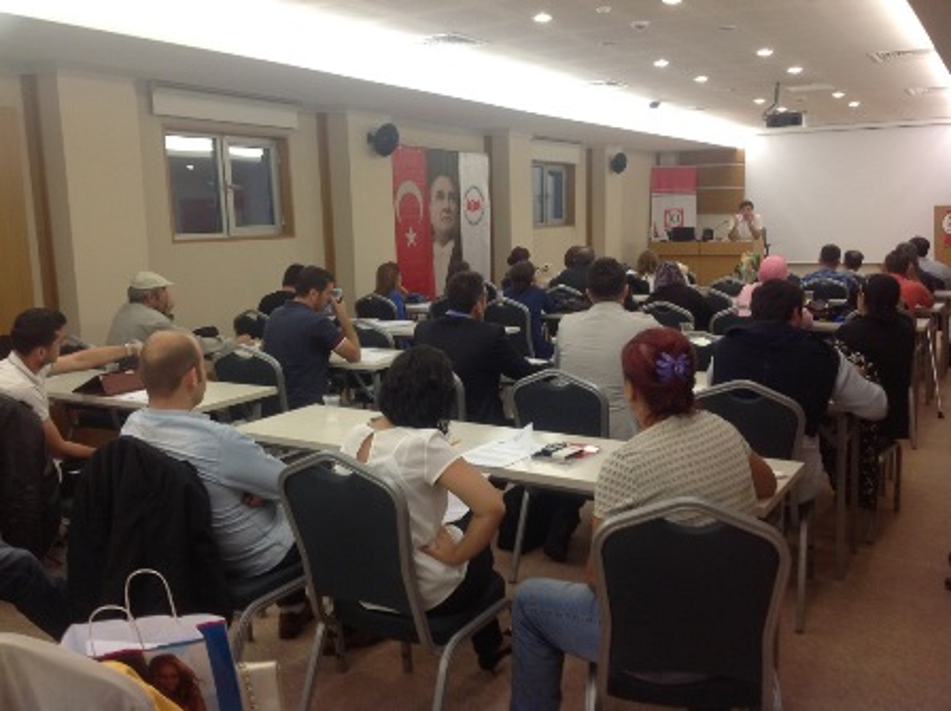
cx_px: 476
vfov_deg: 40.6
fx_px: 961
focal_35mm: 35
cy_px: 356
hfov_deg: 52.7
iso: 80
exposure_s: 1/15
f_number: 2.4
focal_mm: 4.28
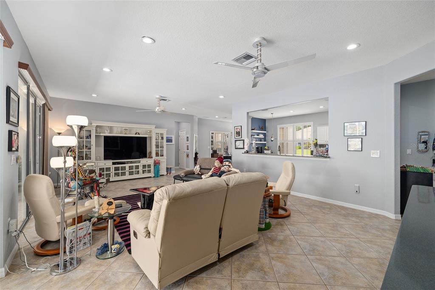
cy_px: 145
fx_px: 169
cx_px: 218
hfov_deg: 104.3
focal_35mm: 14
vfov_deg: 81.2
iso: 320
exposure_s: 1/20
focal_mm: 14
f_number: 8
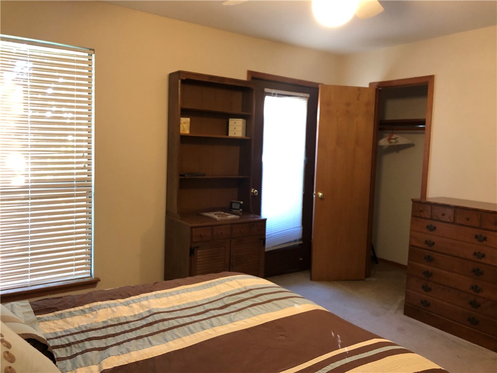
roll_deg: -1.4
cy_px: 186
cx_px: 248
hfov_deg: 63.4
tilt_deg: -3.5
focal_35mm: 28
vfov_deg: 49.7
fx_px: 402
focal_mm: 4
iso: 100
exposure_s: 1/9
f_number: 1.8
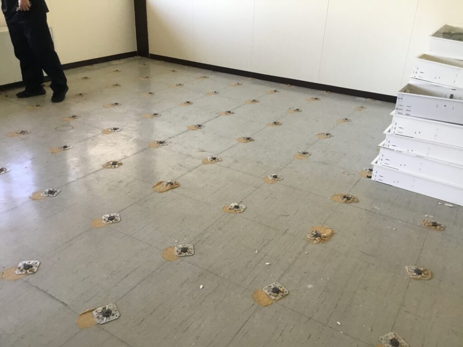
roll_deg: -4.0
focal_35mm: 31
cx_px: 232
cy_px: 174
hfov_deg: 58.4
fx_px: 415
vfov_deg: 45.4
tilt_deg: -25.0
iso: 40
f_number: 2.4
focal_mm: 3.3
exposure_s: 1/30
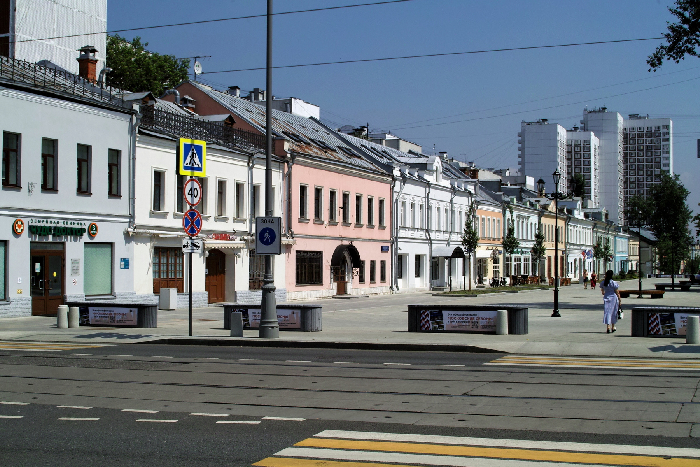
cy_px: 234
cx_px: 350
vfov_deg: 28.6
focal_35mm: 47
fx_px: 914
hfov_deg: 41.9
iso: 100
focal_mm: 28
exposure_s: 1/320
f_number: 11
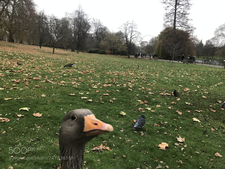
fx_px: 182
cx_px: 112
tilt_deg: -7.9
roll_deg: -2.4
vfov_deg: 49.7
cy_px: 84
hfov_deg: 63.4
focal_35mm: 28
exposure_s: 1/100
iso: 32
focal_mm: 3.99
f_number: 1.8
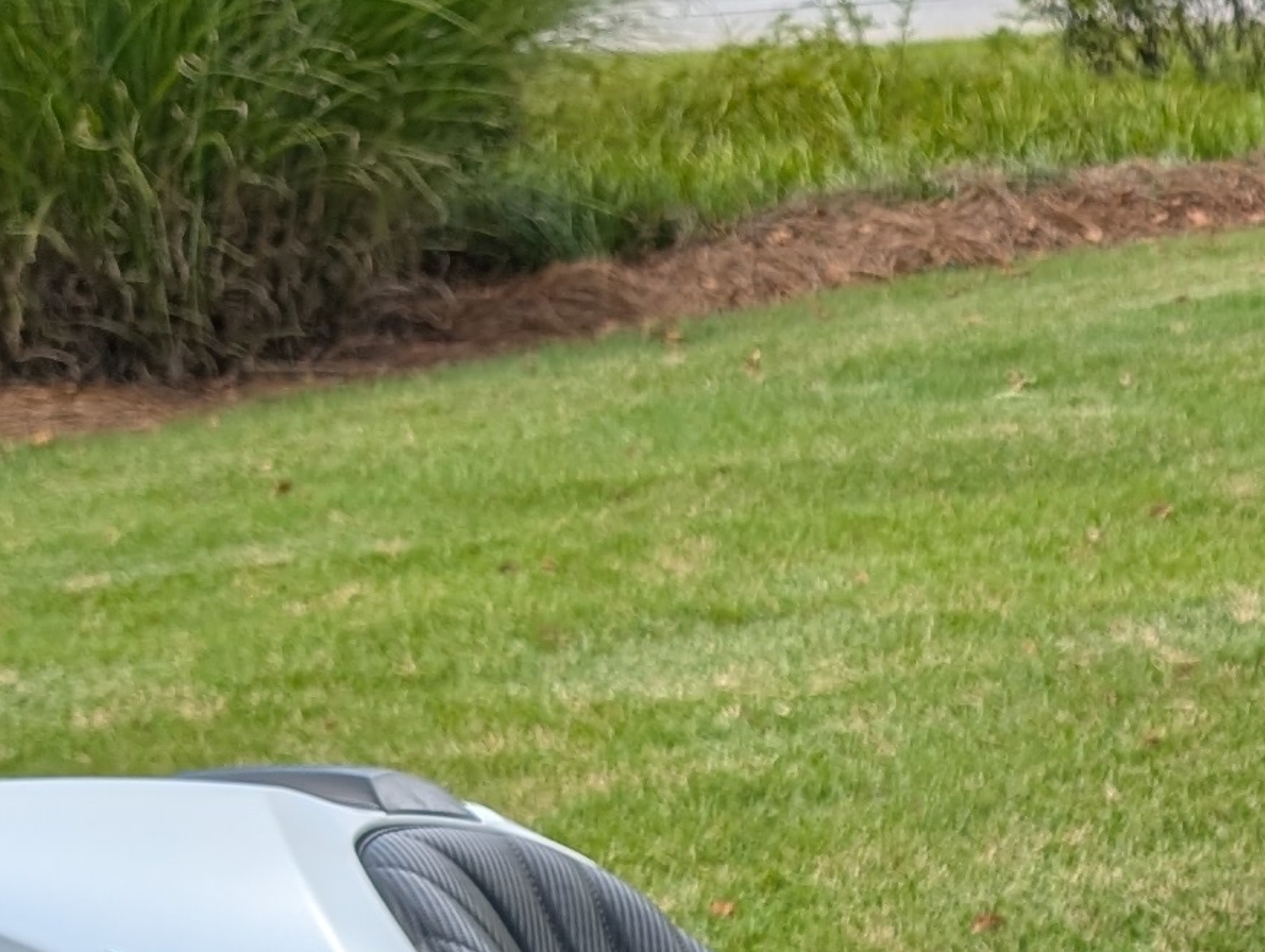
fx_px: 4099
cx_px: 1799
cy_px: 1319
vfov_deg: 12.7
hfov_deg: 16.3
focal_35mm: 112
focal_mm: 6.9
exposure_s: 1/887
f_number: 1.68
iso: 22
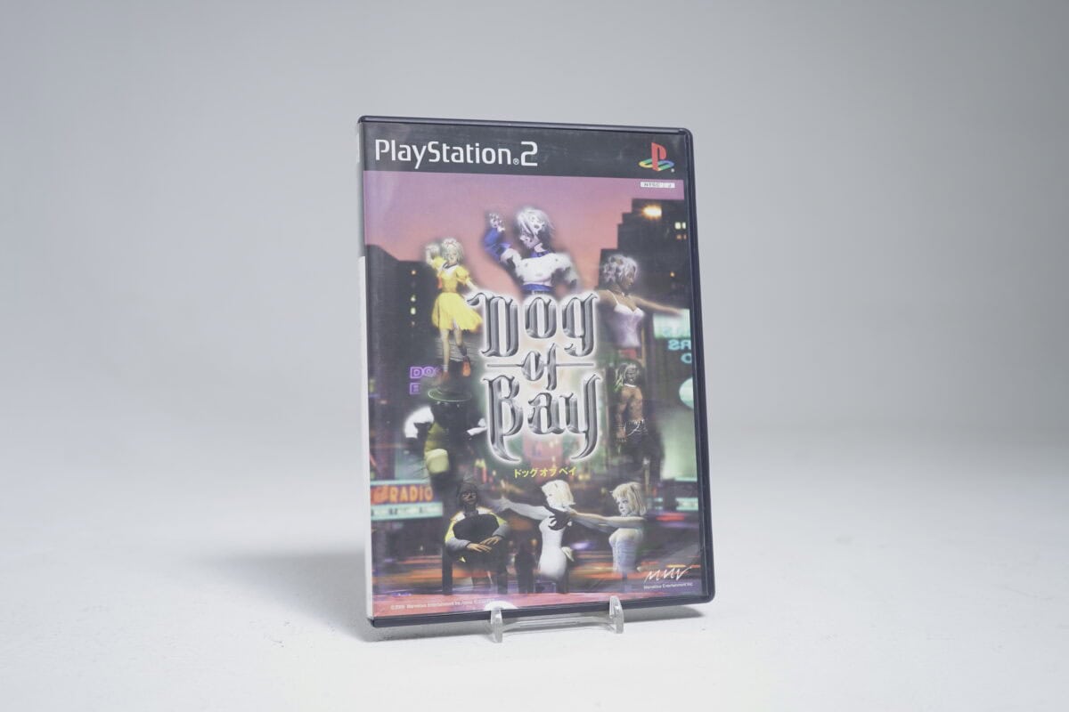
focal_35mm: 36
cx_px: 534
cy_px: 356
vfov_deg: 36.9
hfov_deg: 53.1
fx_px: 1069
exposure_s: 1/20
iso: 640
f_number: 5.6
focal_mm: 36
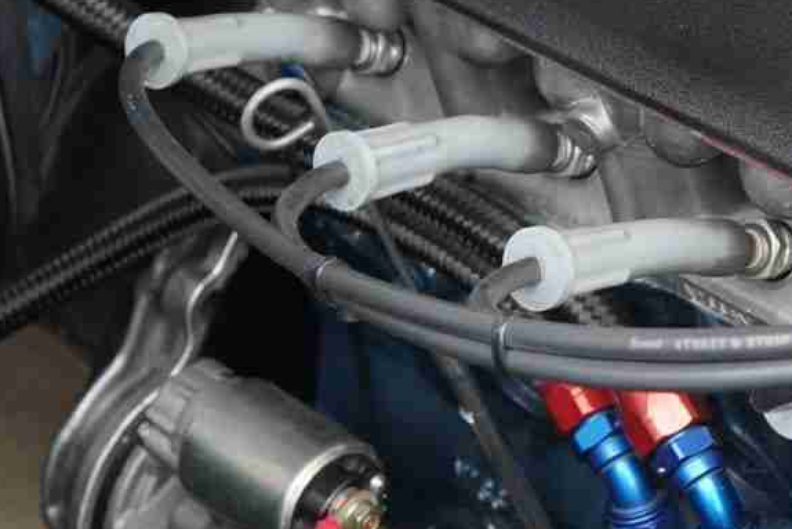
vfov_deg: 10.7
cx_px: 737
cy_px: 30
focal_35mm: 127
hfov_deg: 15.9
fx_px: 2795
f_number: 4
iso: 1250
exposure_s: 1/160
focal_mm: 30
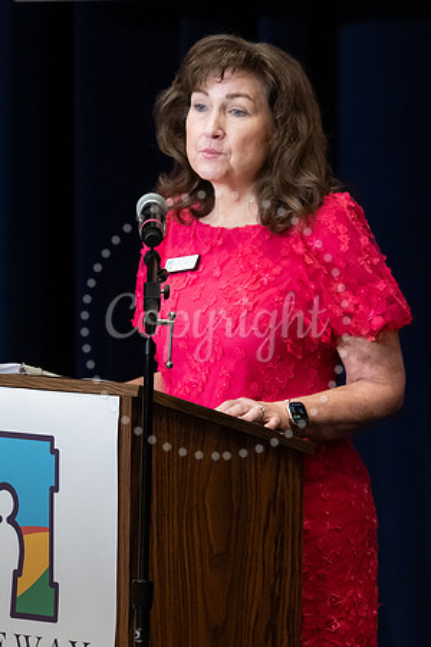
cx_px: 165
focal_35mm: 349
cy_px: 271
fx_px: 6276
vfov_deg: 5.9
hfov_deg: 3.9
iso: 6400
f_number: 5.6
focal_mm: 200
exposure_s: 1/250
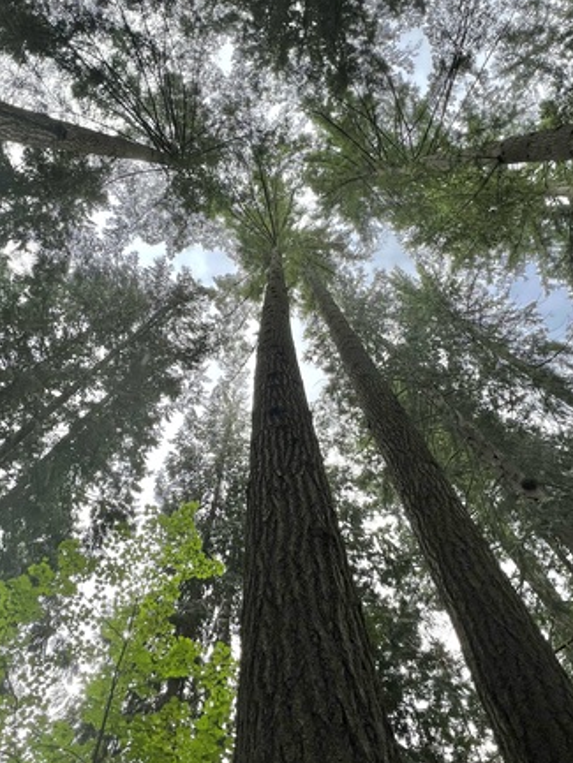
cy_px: 359
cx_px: 273
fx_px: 397
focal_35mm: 18
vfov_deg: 87.6
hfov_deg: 71.6
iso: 32
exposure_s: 1/433
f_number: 1.8
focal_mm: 1.57
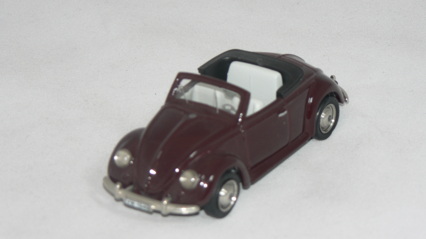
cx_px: 213
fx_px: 1818
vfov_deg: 7.5
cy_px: 150
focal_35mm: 161
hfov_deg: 13.4
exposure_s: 1/60
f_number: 3.3
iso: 80
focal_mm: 24.6
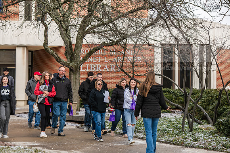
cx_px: 115
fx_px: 703
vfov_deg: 12.5
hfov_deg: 18.6
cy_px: 76
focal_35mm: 110
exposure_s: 1/500
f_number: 5.6
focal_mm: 110
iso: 320
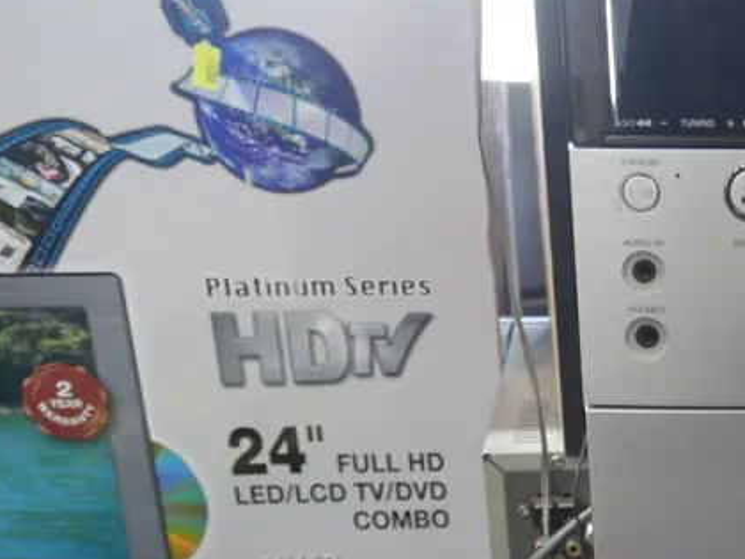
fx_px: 1679
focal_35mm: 78
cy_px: 677
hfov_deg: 23.2
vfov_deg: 17.9
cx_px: 864
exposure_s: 1/60
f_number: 3.6
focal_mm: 16
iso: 800
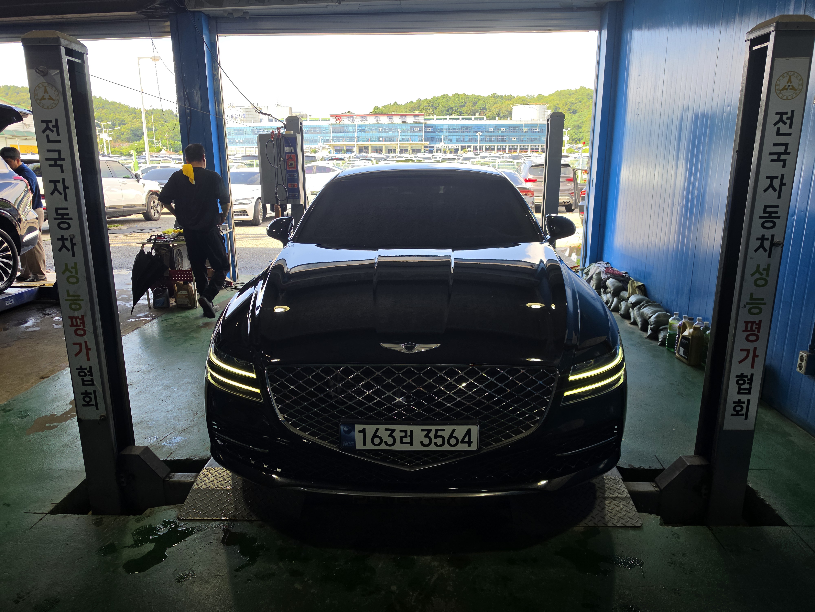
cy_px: 306
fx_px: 542
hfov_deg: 73.9
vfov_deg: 58.9
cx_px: 408
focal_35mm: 23
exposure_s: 1/178
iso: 10
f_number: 1.4
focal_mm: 6.5
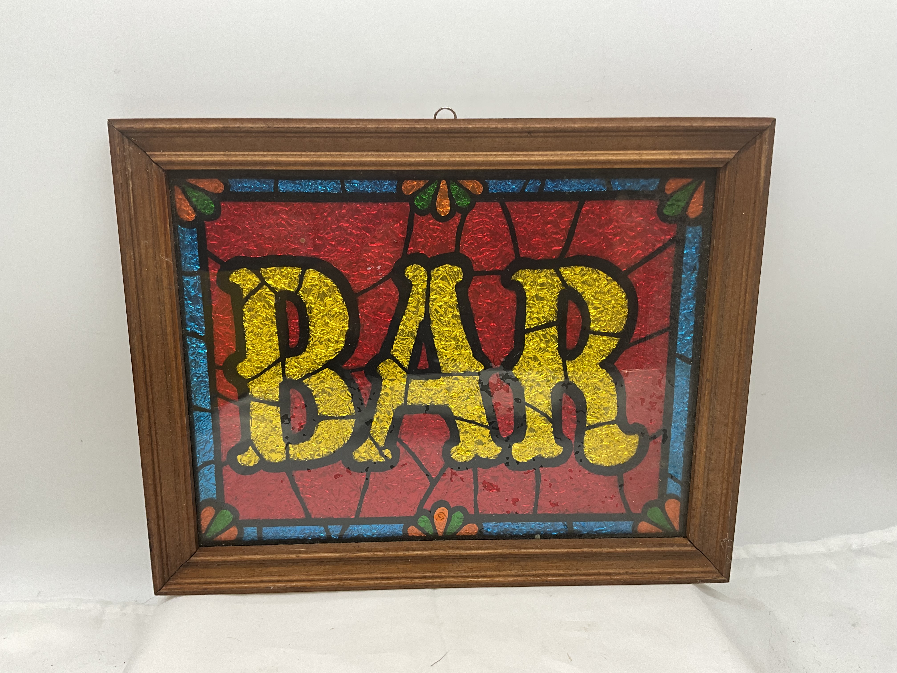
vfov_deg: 48.2
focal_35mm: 29
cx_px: 448
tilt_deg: -14.5
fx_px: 751
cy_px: 336
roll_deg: +0.1
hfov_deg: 61.7
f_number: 1.8
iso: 25
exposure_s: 1/120
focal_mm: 3
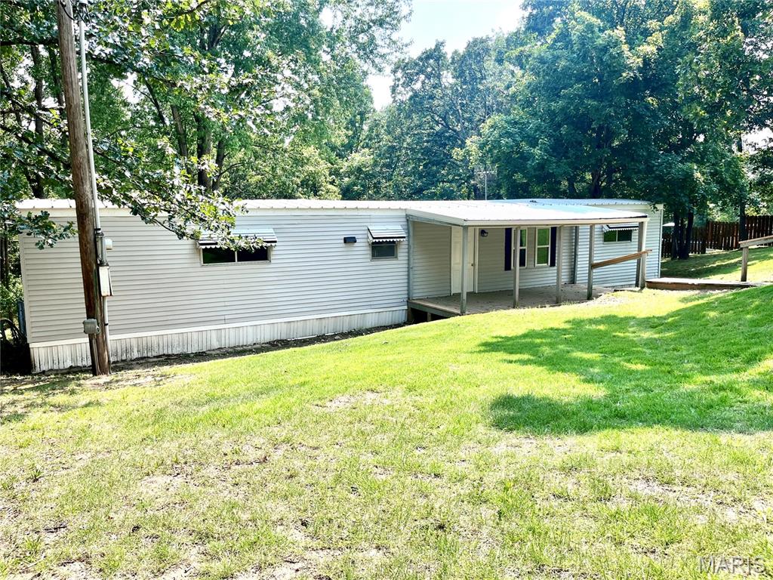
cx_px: 386
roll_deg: +0.6
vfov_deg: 53.1
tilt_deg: -7.8
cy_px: 290
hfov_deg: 67.3
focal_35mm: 26
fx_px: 581
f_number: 1.6
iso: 50
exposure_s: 1/1018
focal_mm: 5.1
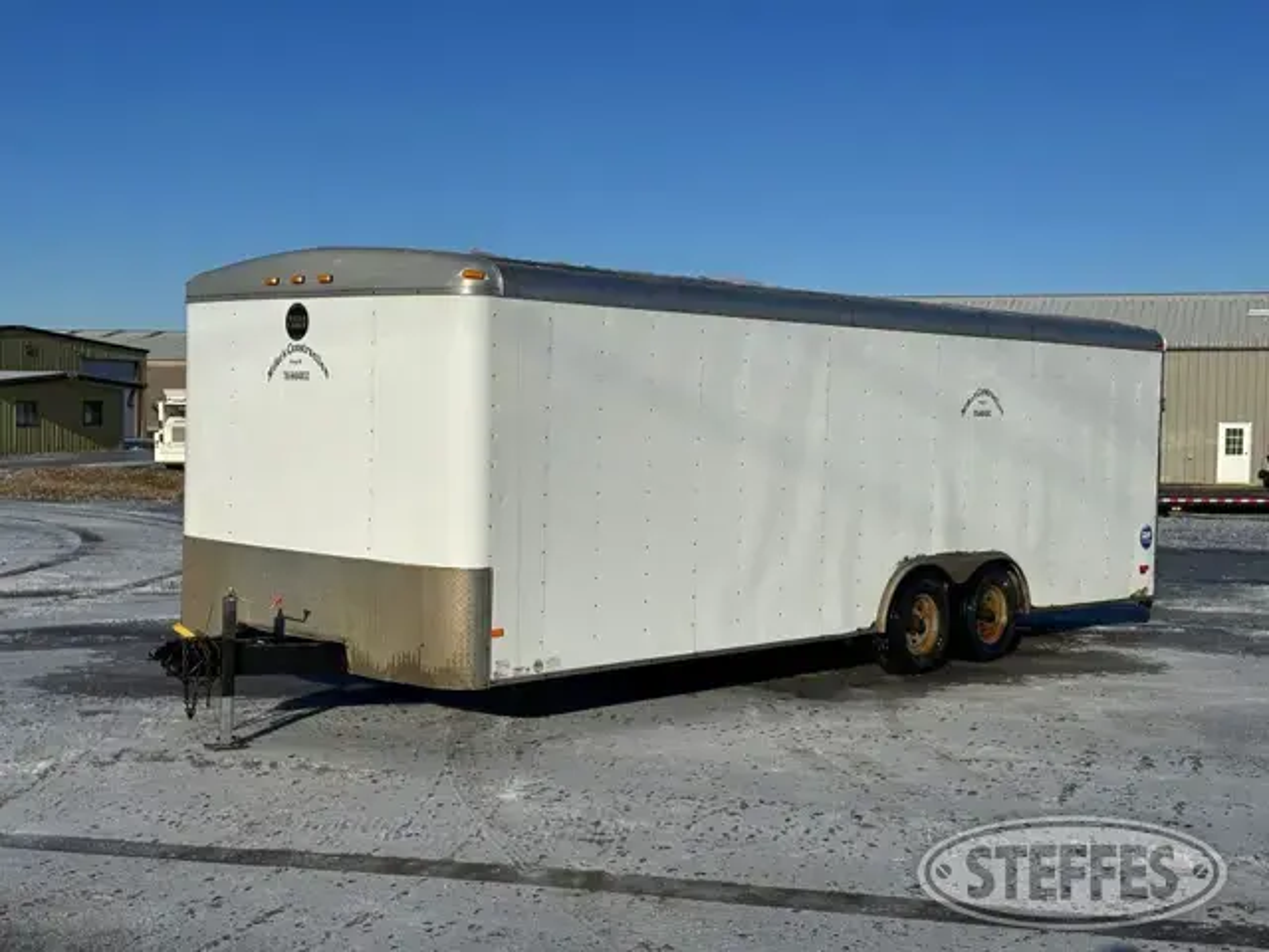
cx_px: 634
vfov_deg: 30.3
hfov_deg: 39.7
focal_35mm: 48
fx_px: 1760
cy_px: 476
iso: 64
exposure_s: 1/12048
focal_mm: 6.86
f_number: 1.78
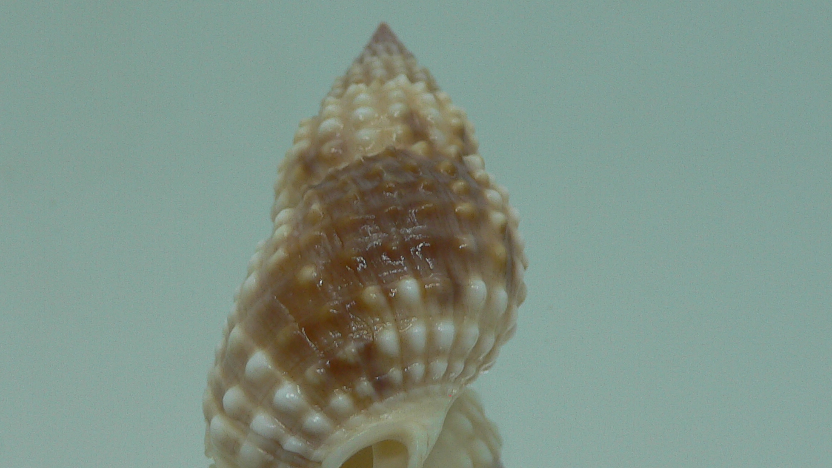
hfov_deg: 37.2
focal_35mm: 56
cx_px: 382
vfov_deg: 21.4
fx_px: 1235
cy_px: 306
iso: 80
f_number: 2.8
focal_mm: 4.6
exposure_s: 1/60
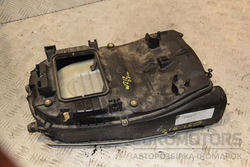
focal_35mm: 39
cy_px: 84
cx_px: 125
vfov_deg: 34.2
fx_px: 271
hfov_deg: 49.6
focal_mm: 26
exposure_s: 1/200
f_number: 5
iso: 800
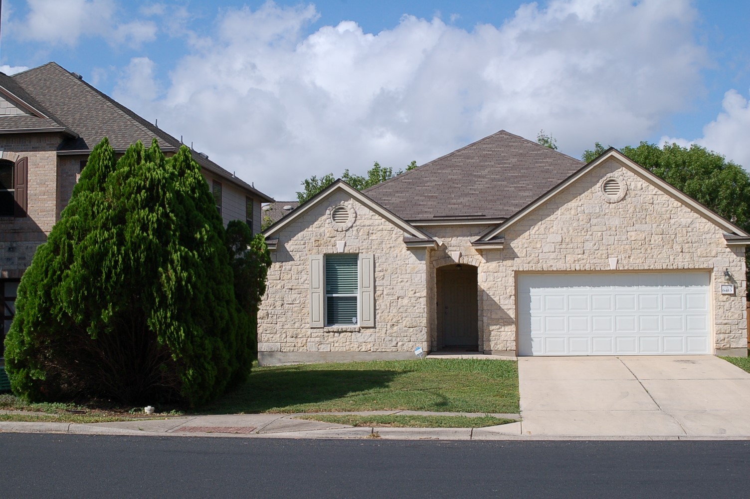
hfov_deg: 37.9
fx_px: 1093
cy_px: 250
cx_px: 375
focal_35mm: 52
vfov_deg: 25.7
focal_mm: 35
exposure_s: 1/500
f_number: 11
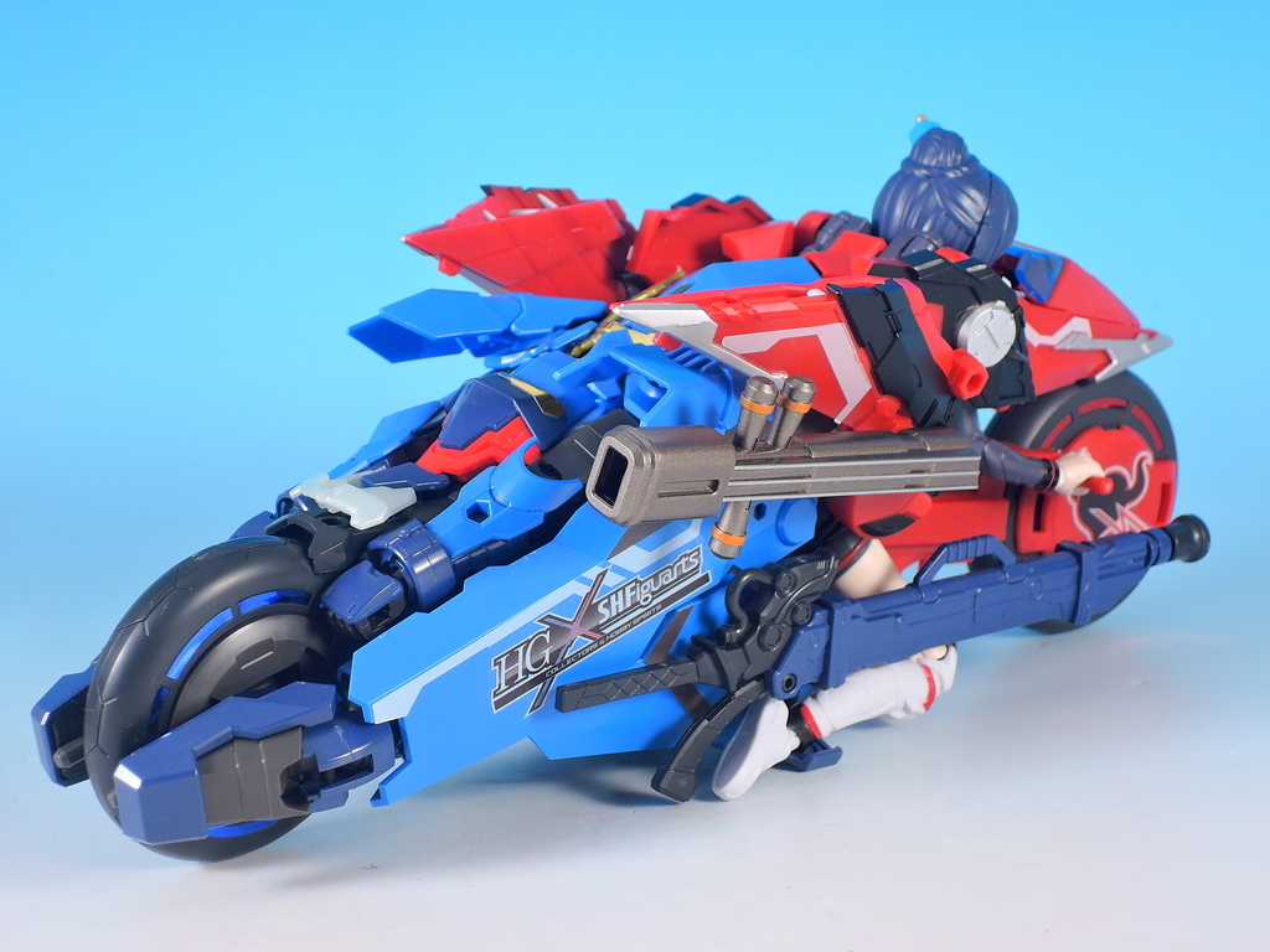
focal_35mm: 95
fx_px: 3485
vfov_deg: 15.6
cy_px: 476
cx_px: 635
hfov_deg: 20.7
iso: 80
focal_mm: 20.2
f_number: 6.3
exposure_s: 1/5
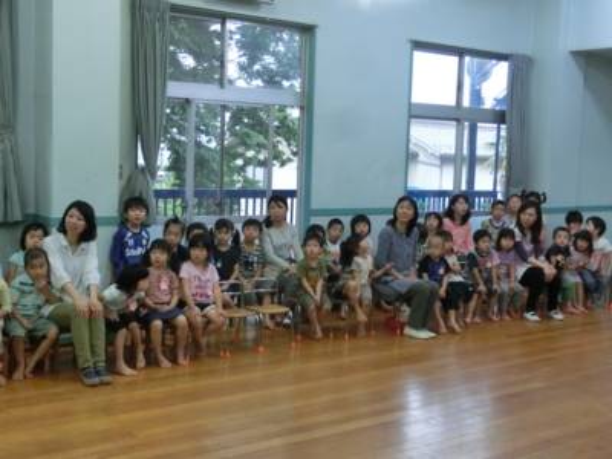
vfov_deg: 30.9
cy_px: 230
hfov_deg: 40.4
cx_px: 306
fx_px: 831
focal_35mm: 47
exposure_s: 1/100
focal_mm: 8.29
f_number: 4.2
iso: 800
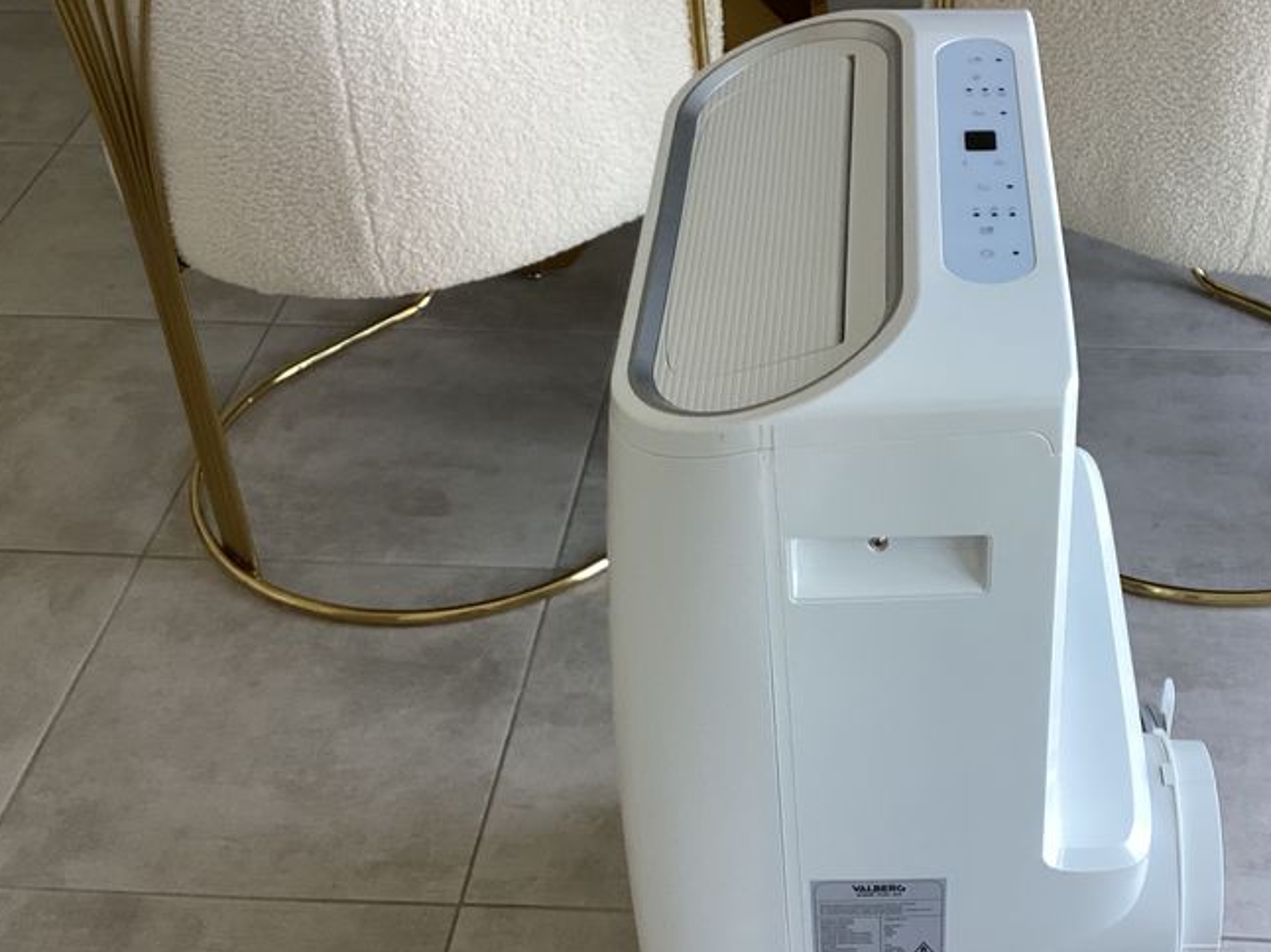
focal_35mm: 48
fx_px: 1762
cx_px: 844
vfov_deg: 30.2
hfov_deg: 39.2
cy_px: 533
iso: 100
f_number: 2.4
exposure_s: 1/120
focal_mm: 3.3
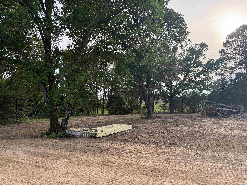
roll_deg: -0.6
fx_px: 171
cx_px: 124
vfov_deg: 56.8
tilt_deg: +2.9
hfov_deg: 71.6
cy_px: 92
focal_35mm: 24
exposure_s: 1/1156
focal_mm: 6.76
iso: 100
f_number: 1.78
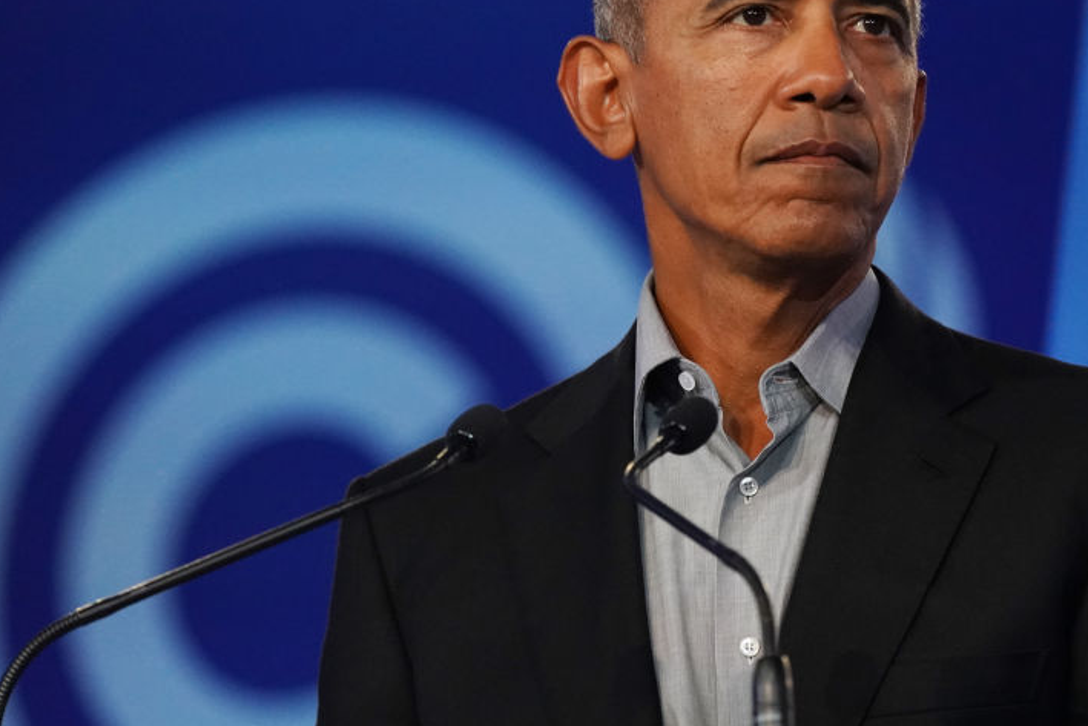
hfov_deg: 5.4
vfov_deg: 3.6
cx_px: 706
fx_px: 11577
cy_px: 272
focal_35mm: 383
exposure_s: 1/500
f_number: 5.6
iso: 6400
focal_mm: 265
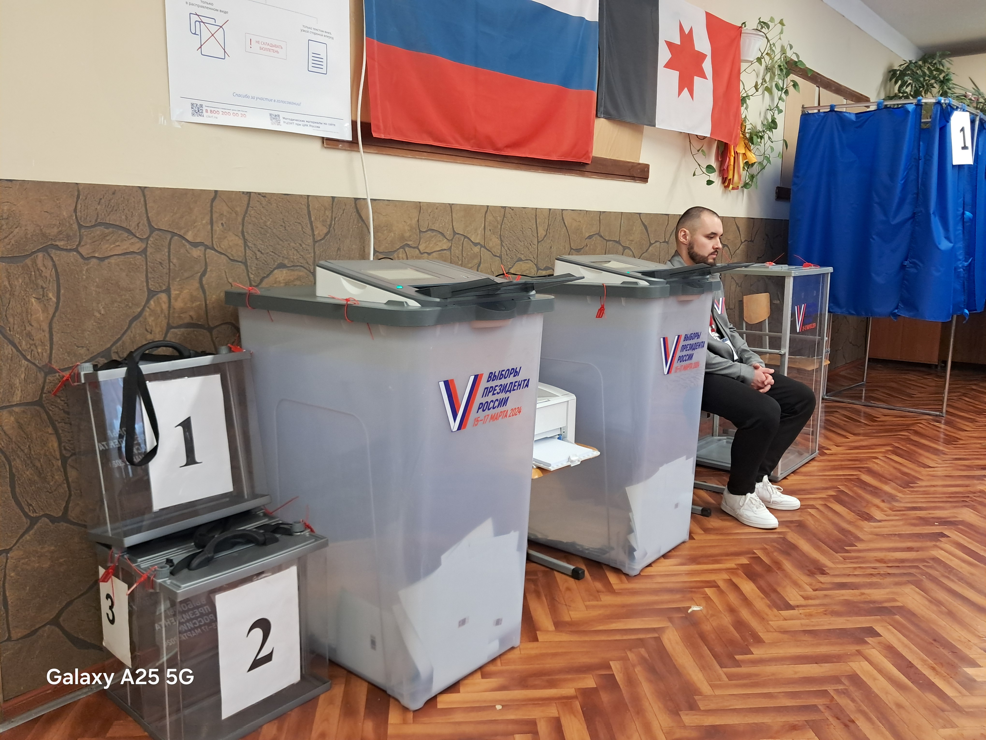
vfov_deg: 51.4
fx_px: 769
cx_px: 493
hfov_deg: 65.3
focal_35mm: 27
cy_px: 370
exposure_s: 1/50
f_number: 1.8
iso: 400
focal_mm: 4
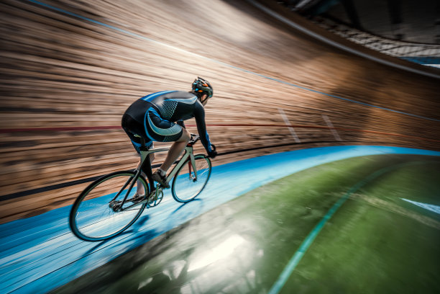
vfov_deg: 73.7
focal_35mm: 16
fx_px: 196
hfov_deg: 96.7
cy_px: 147
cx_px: 220
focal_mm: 16
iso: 100
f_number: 4
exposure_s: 1/50
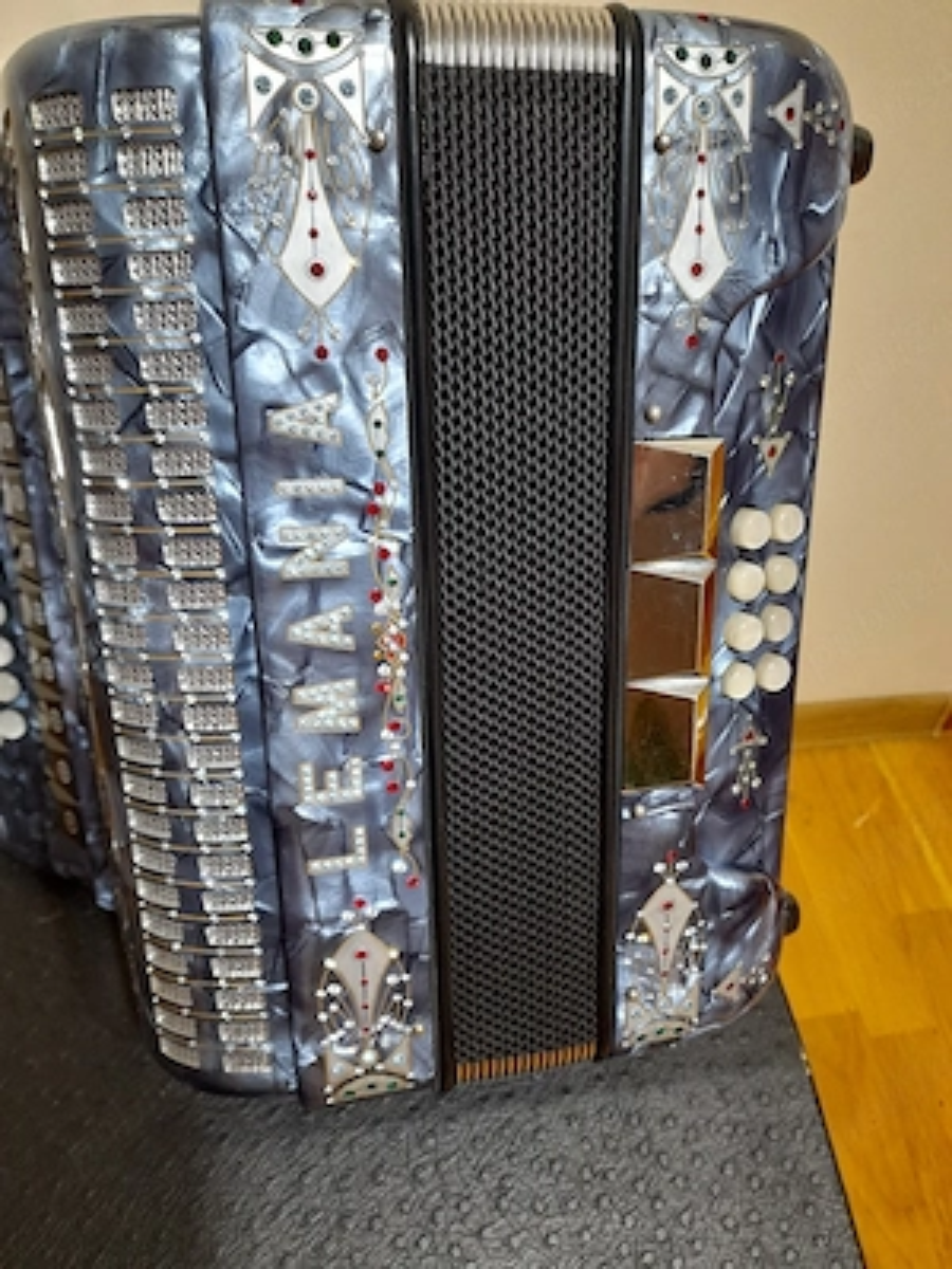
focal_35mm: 25
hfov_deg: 54.9
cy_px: 634
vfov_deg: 69.4
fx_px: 917
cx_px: 476
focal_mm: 4.6
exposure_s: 1/33
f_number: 2
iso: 320
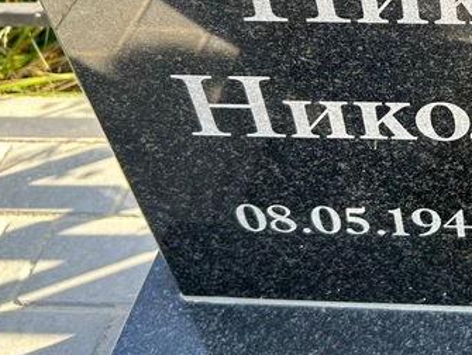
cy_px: 34
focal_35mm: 62
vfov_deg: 23.1
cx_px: 523
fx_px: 846
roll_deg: +2.8
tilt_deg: -37.9
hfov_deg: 28.3
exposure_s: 1/258
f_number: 1.5
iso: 50
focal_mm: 5.7
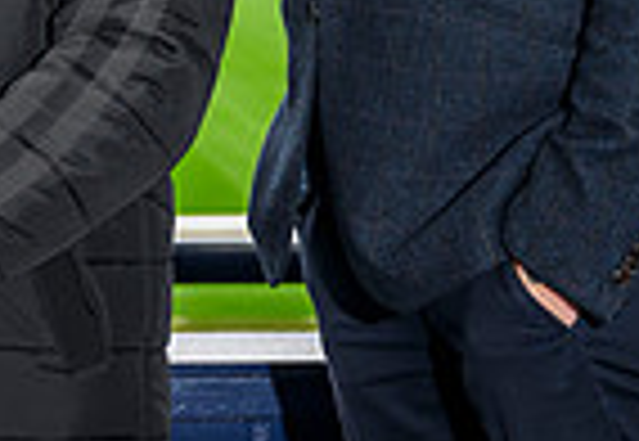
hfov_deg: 9.9
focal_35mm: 201
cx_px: -213
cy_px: -187
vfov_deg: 6.9
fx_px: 3607
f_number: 3.5
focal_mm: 48
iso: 500
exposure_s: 1/160
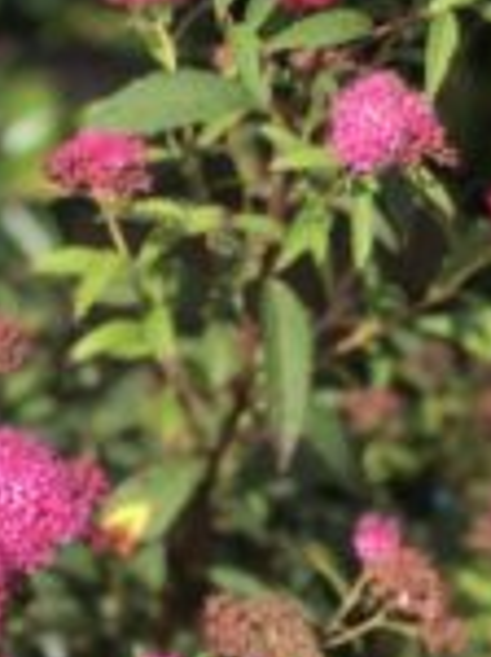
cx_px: -294
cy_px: 1049
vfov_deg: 10.3
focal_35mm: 185
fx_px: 3509
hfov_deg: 7.8
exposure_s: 1/279
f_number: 2.4
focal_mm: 6
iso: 16
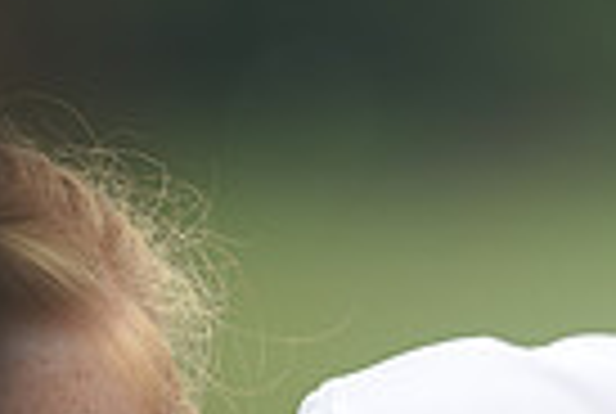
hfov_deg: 2.4
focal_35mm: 843
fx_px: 14456
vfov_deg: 1.6
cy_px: 290
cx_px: 1079
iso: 320
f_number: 2.8
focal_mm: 200
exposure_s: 1/1000
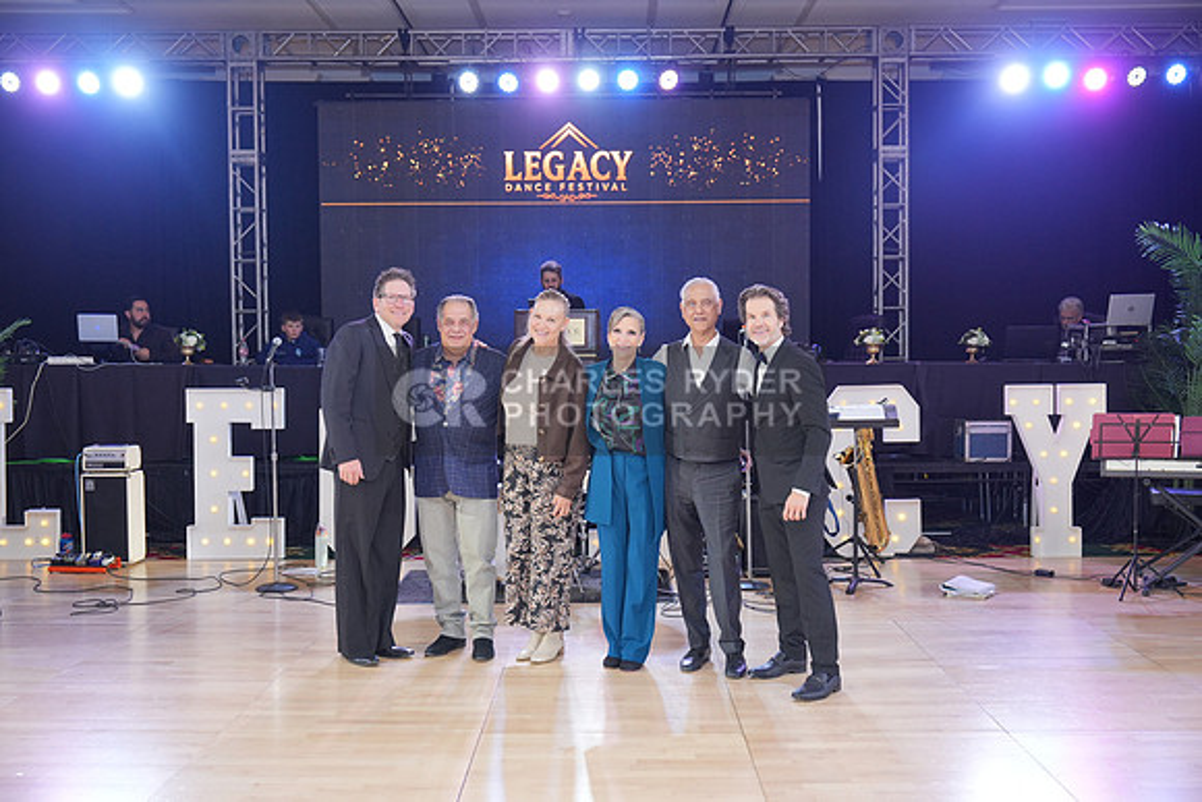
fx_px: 1269
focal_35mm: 38
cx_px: 601
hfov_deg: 50.7
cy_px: 401
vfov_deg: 35.1
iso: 1250
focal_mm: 38
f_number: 4
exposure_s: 1/200
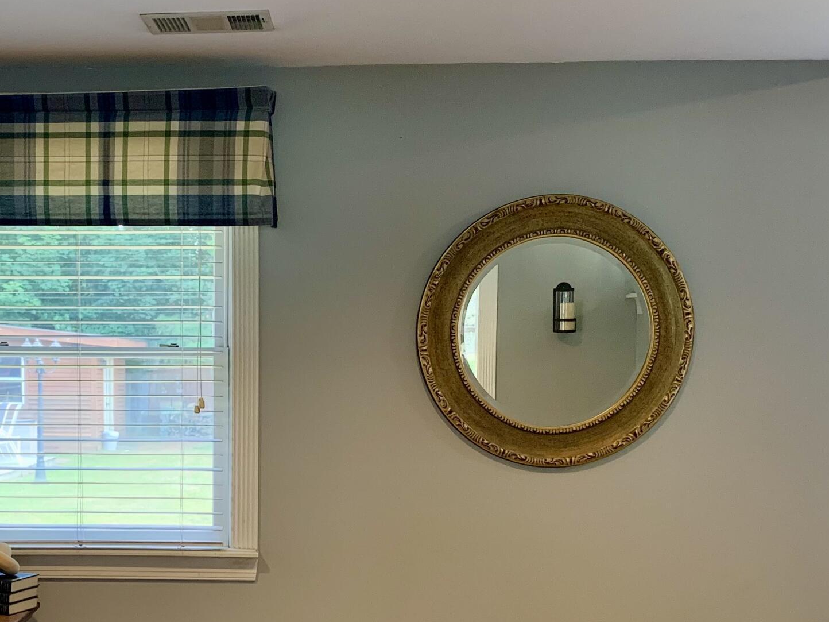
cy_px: 455
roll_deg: +0.5
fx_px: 1293
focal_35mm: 54
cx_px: 273
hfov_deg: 35.2
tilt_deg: -3.3
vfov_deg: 26.7
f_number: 1.8
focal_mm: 4.25
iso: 80
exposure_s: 1/60
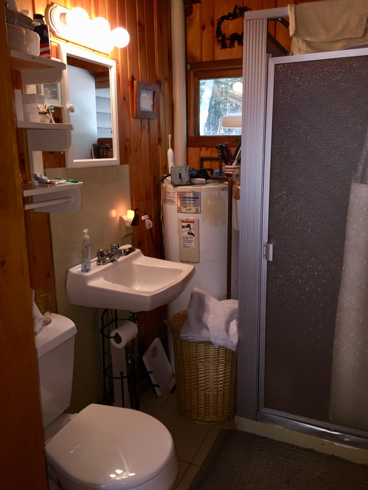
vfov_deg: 61.7
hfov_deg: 48.2
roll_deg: +0.8
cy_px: 245
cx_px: 184
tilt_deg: -12.6
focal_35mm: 29
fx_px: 411
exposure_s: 1/30
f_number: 2.2
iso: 50
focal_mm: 4.15
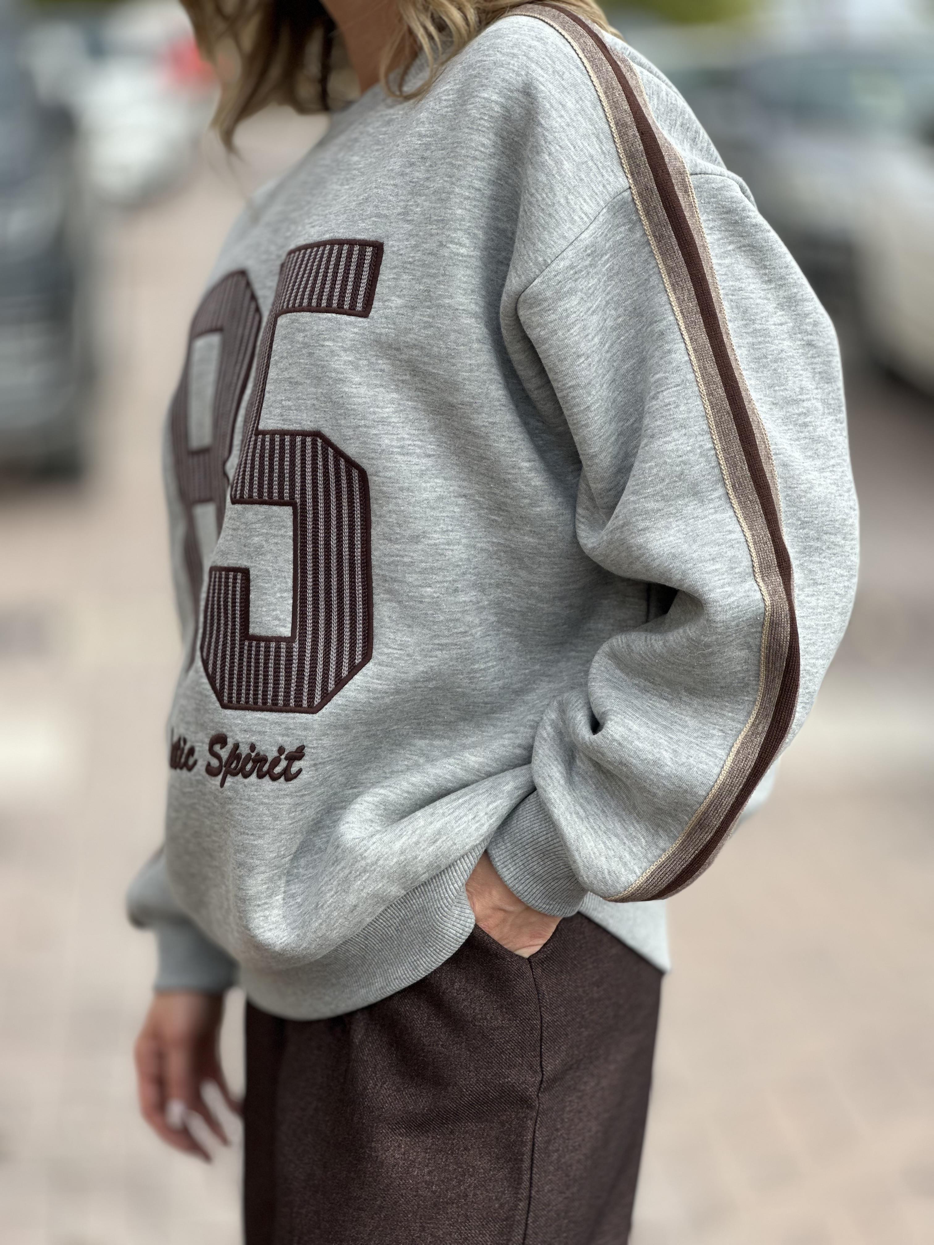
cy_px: 622
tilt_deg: -7.6
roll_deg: +0.1
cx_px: 467
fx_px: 2770
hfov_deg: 19.1
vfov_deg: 25.3
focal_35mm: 77
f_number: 2.8
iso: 32
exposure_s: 1/330
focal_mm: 9
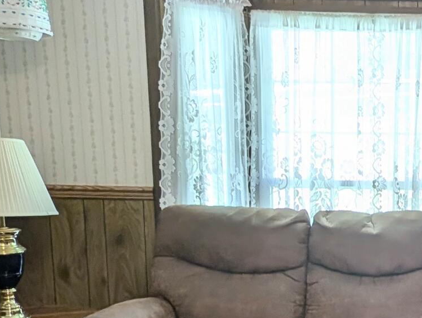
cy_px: 263
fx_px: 586
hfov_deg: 36.6
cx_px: 395
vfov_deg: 29.5
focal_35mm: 48
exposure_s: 1/40
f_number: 1.95
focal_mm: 2.23
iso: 63
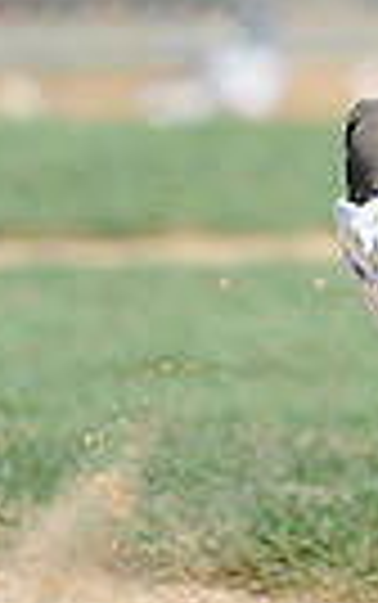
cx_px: 641
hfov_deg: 0.9
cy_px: -292
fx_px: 25280
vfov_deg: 1.4
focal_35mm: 1537
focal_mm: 300
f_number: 4
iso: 200
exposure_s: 1/1600
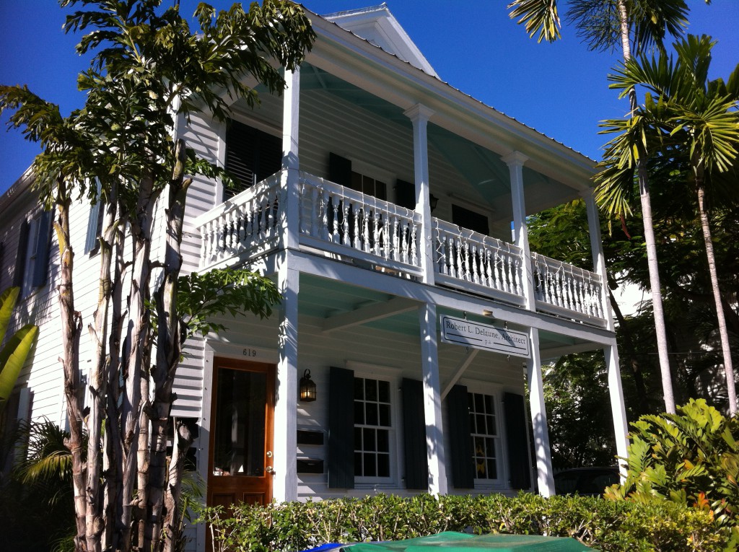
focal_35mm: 35
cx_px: 370
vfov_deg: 40.6
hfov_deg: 52.7
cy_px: 276
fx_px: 746
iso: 80
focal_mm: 3.85
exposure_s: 1/1040
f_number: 2.8
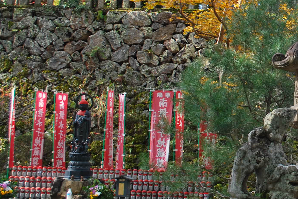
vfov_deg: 14.8
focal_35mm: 92
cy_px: 23
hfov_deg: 20.6
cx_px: 361
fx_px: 763
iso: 100
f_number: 5.6
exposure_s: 1/100
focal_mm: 22
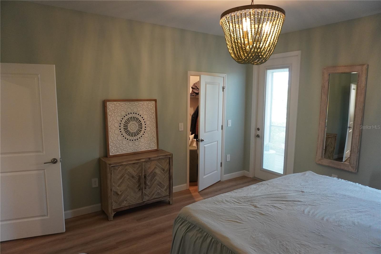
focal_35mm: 24
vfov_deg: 53.1
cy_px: 127
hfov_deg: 73.8
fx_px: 254
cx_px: 190
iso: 2000
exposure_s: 1/160
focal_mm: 16
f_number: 3.5
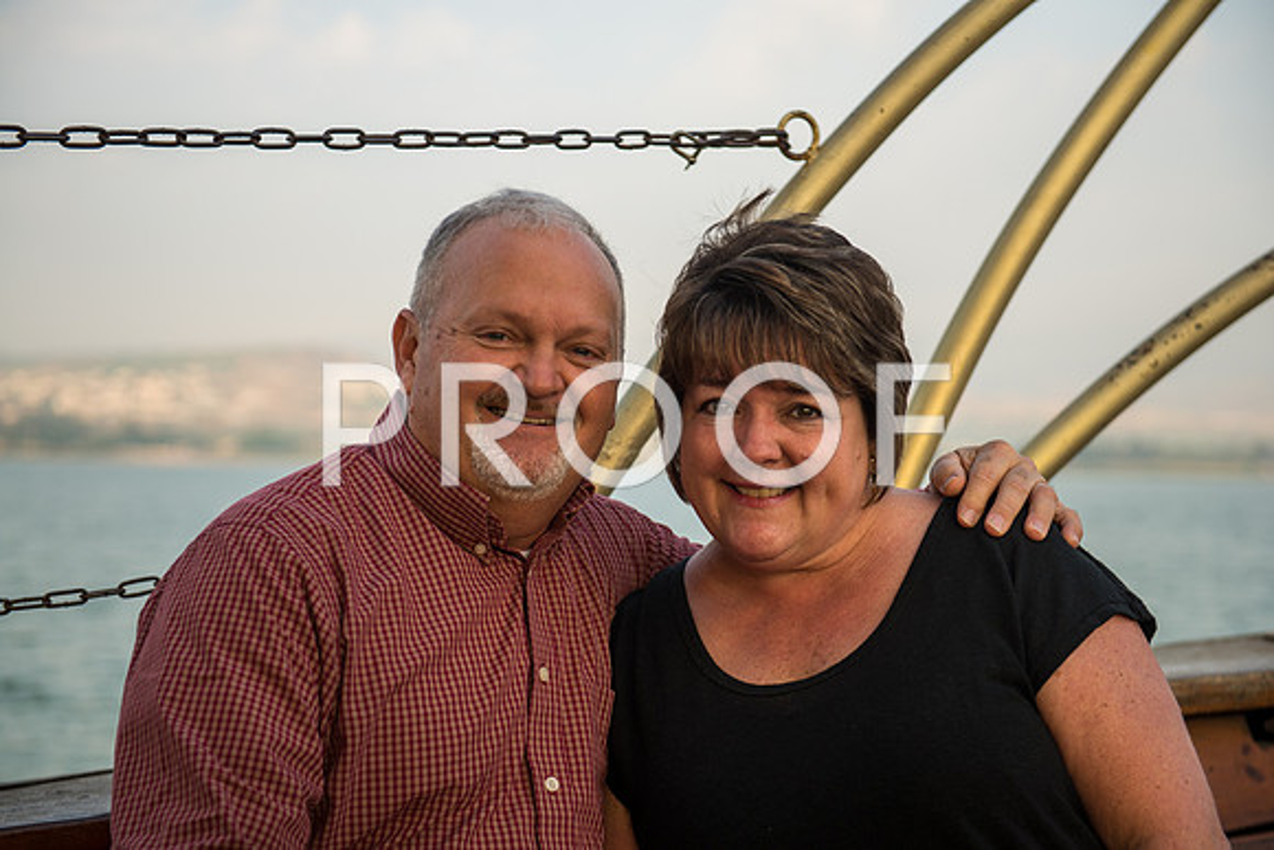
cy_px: 425
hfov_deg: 30.5
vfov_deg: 20.6
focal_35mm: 66
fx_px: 2336
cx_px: 637
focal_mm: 66
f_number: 2.8
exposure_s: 1/500
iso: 100
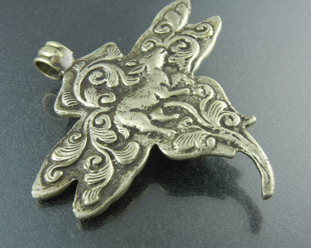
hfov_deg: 34.2
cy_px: 122
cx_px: 164
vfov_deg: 27.6
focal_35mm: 55
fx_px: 506
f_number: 3.9
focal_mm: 9.3
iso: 200
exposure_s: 1/7.4
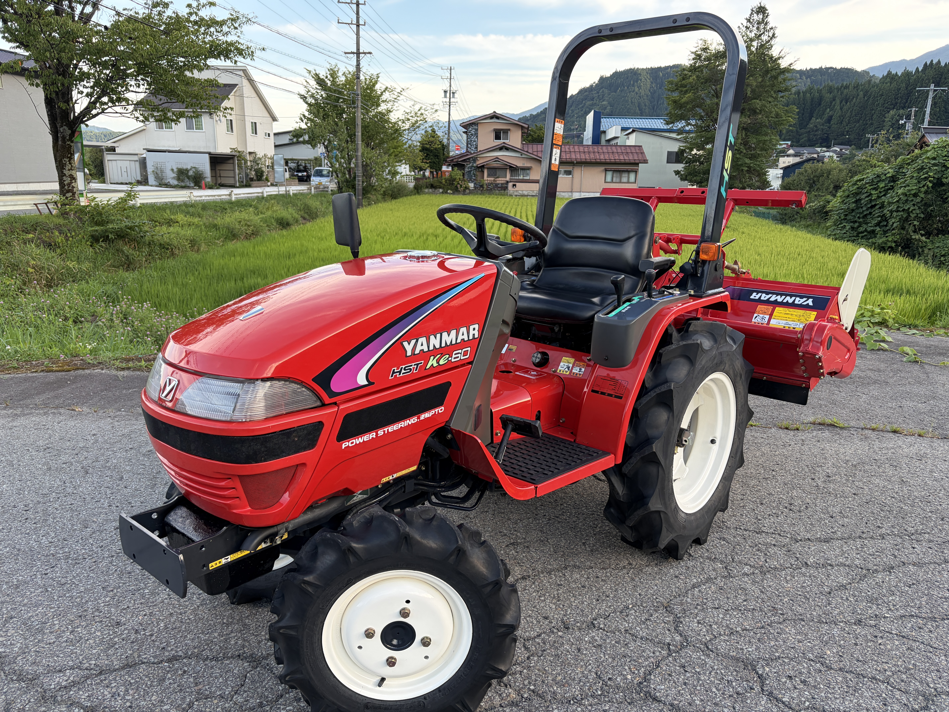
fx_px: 713
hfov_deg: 67.3
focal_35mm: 26
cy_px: 356
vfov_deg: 53.1
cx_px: 474
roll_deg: -0.8
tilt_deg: -14.5
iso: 50
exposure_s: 1/294
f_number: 1.6
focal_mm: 5.96
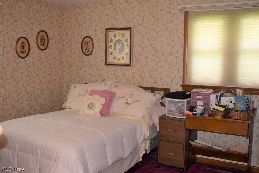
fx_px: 291
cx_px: 130
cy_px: 86
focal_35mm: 40
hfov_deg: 47.9
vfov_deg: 33.0
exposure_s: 1/80
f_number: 4.2
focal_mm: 27
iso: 800
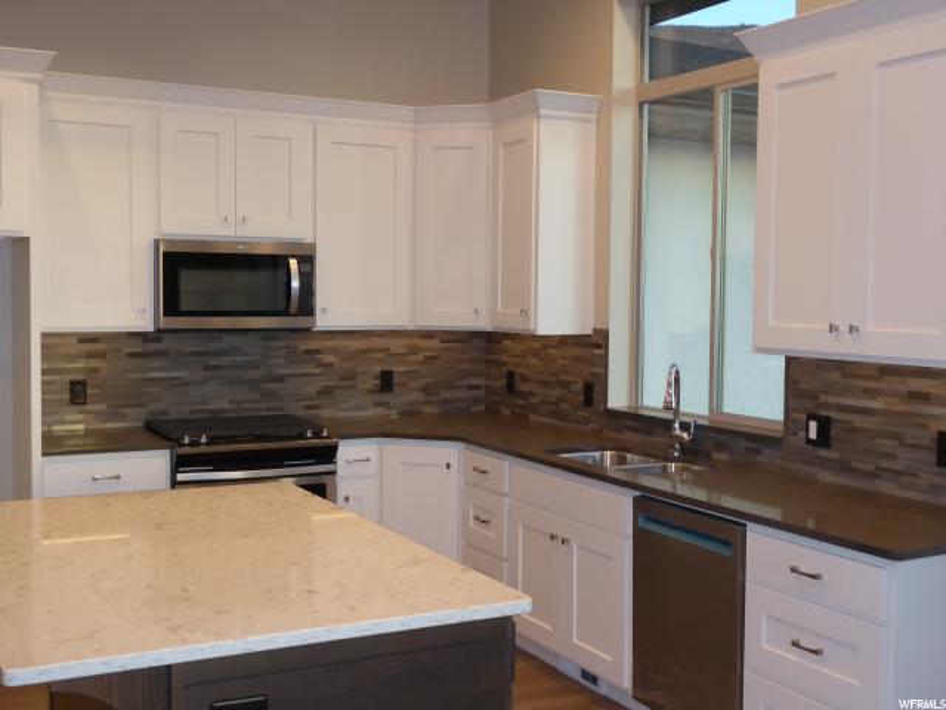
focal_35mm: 42
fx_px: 1148
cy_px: 355
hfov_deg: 44.8
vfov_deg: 34.3
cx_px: 473
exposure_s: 1/60
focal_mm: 7.2
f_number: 3.8
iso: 320
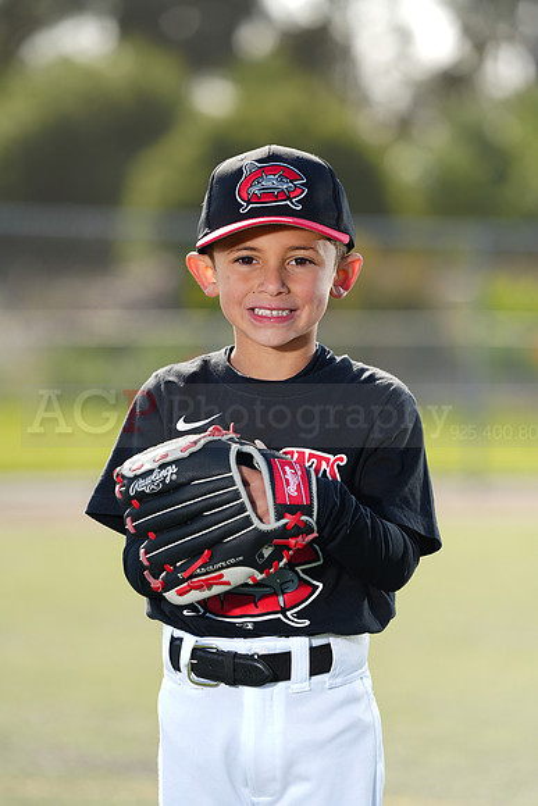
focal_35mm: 200
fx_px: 4480
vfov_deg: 10.3
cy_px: 403
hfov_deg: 6.9
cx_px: 269
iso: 64
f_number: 4.5
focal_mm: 200
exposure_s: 1/250
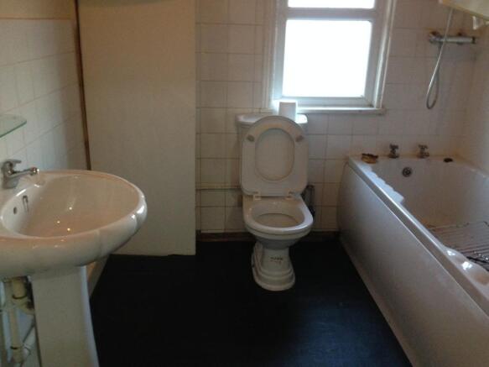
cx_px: 244
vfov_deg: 42.9
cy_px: 184
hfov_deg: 55.4
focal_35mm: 33
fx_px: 466
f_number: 2.4
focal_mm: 4.12
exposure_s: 1/15
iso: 400
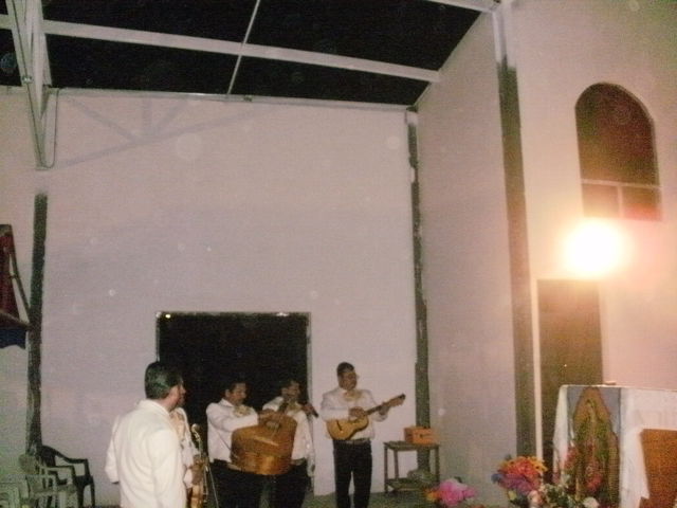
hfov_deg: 51.4
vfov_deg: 39.7
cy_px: 254
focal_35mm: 36
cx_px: 338
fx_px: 704
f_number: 3.5
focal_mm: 6.3
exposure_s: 1/30
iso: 640
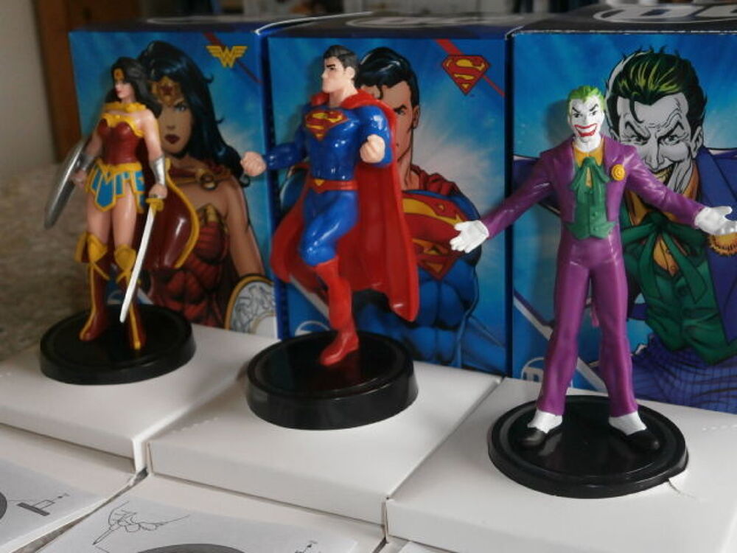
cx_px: 368
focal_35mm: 47
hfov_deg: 40.4
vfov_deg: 30.9
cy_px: 276
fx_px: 1001
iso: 200
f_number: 3.4
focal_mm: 8.3
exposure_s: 1/40
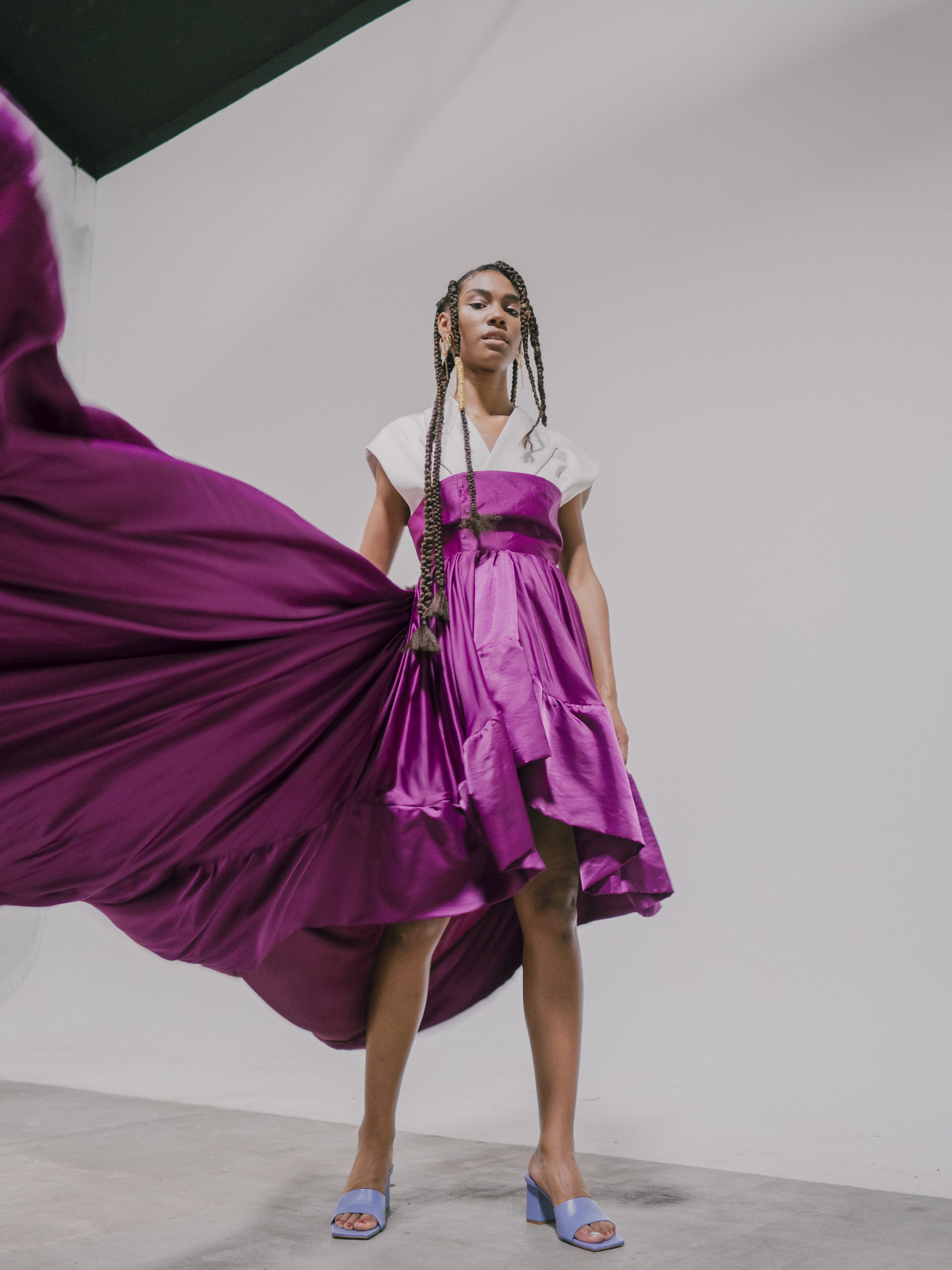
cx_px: 476
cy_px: 635
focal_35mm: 34
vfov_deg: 54.0
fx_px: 1247
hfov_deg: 41.8
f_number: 1.8
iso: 400
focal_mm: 17
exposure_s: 1/60
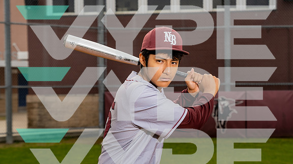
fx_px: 575
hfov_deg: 28.6
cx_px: 147
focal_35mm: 74
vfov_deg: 16.3
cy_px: 94
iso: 100
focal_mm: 70
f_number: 5
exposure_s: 1/250
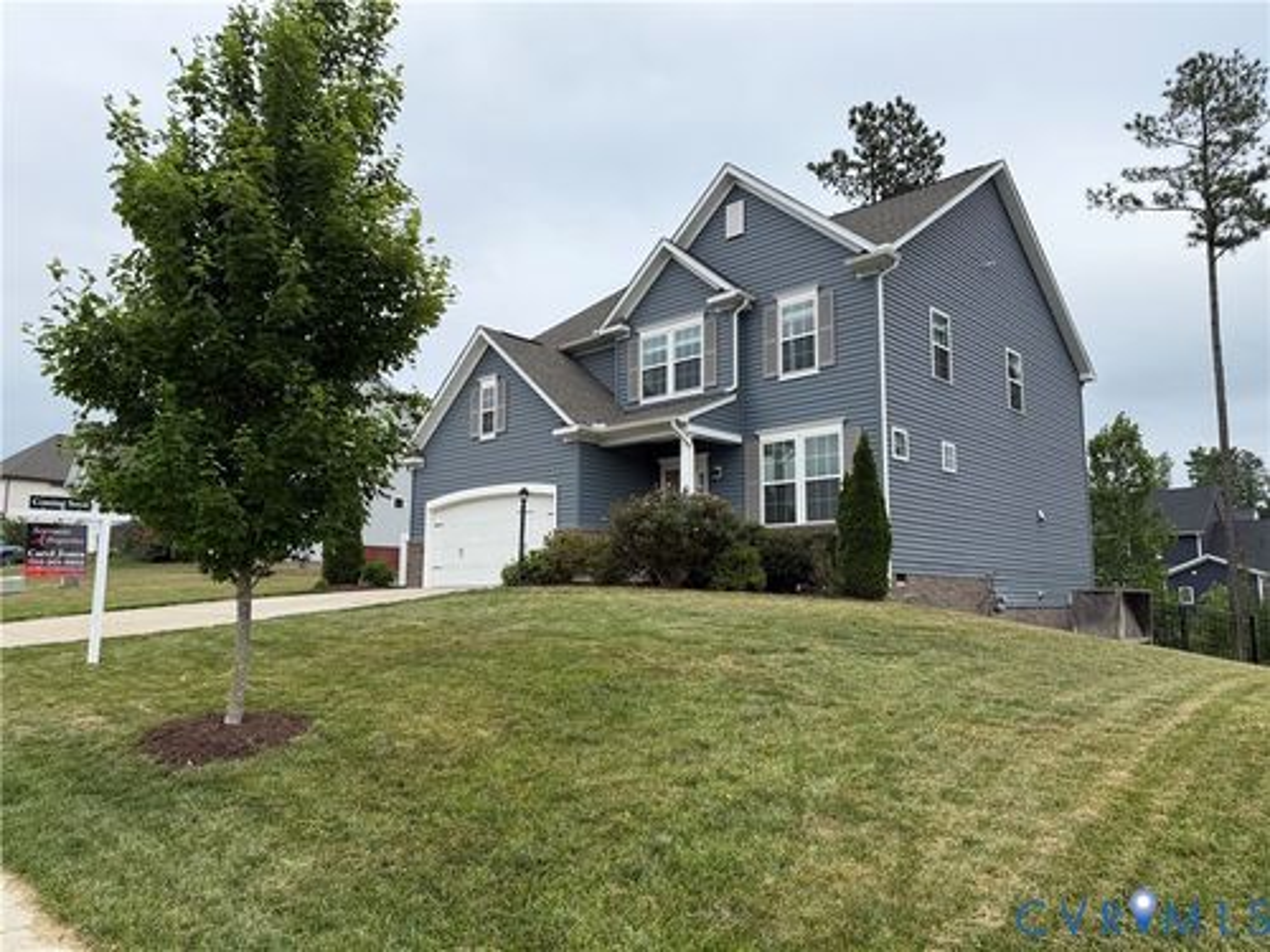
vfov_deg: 56.8
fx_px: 881
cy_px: 476
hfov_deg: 71.6
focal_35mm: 24
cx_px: 635
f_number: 1.78
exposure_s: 1/2525
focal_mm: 6.76
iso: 80
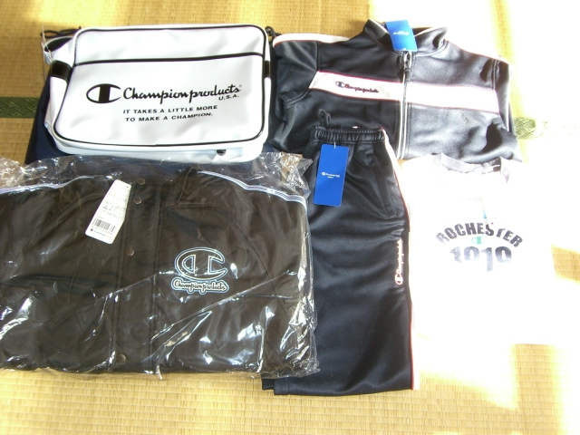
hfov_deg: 40.4
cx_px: 290
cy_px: 218
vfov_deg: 30.9
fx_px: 787
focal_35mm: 47
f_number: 3
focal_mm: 7.6
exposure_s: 1/80
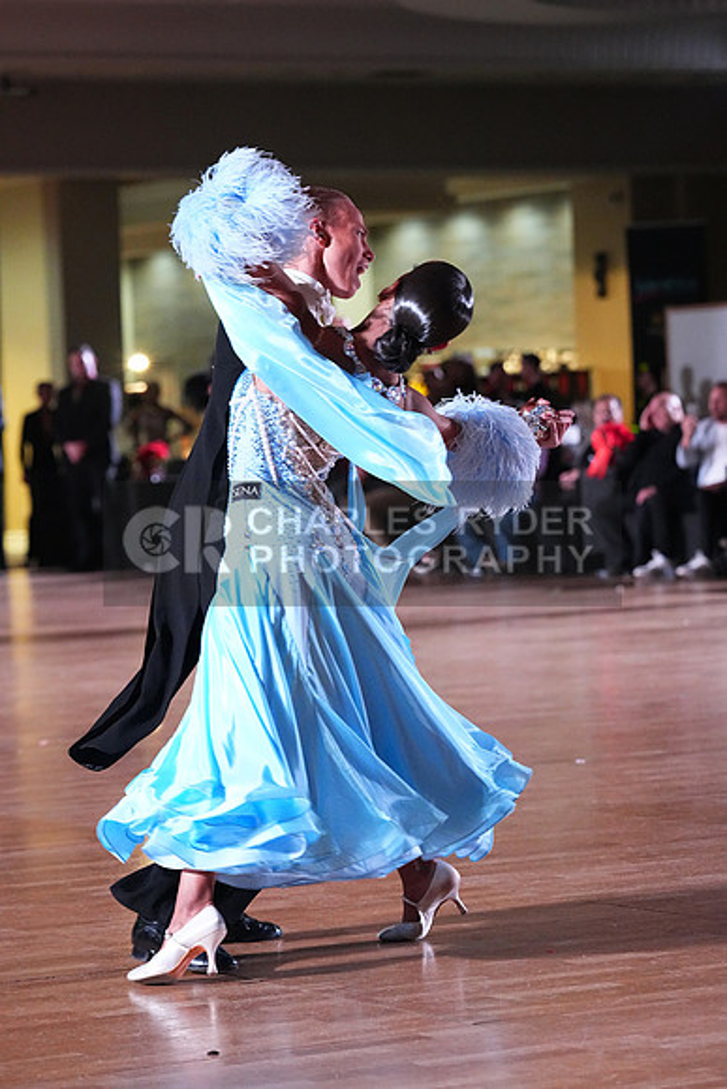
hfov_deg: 10.6
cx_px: 364
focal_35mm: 129
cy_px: 544
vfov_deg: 15.9
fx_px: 3905
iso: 10000
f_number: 5
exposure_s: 1/400
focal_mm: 129
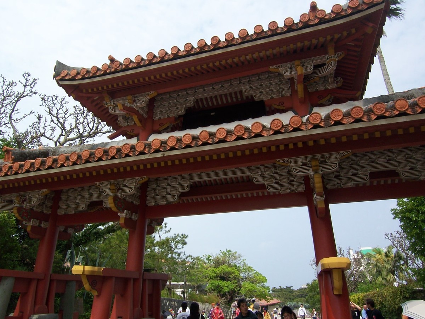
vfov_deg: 58.9
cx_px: 212
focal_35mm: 23
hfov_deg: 73.9
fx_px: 282
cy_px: 160
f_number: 5.6
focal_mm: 3.8
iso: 64
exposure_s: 1/250
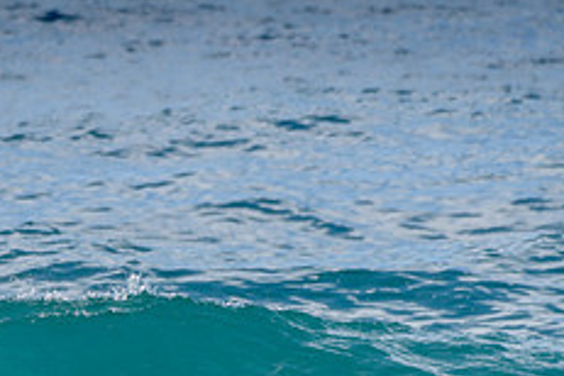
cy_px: 381
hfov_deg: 1.3
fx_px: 24109
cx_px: 3
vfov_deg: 0.9
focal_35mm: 1539
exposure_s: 1/2000
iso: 125
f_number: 5.6
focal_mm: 500
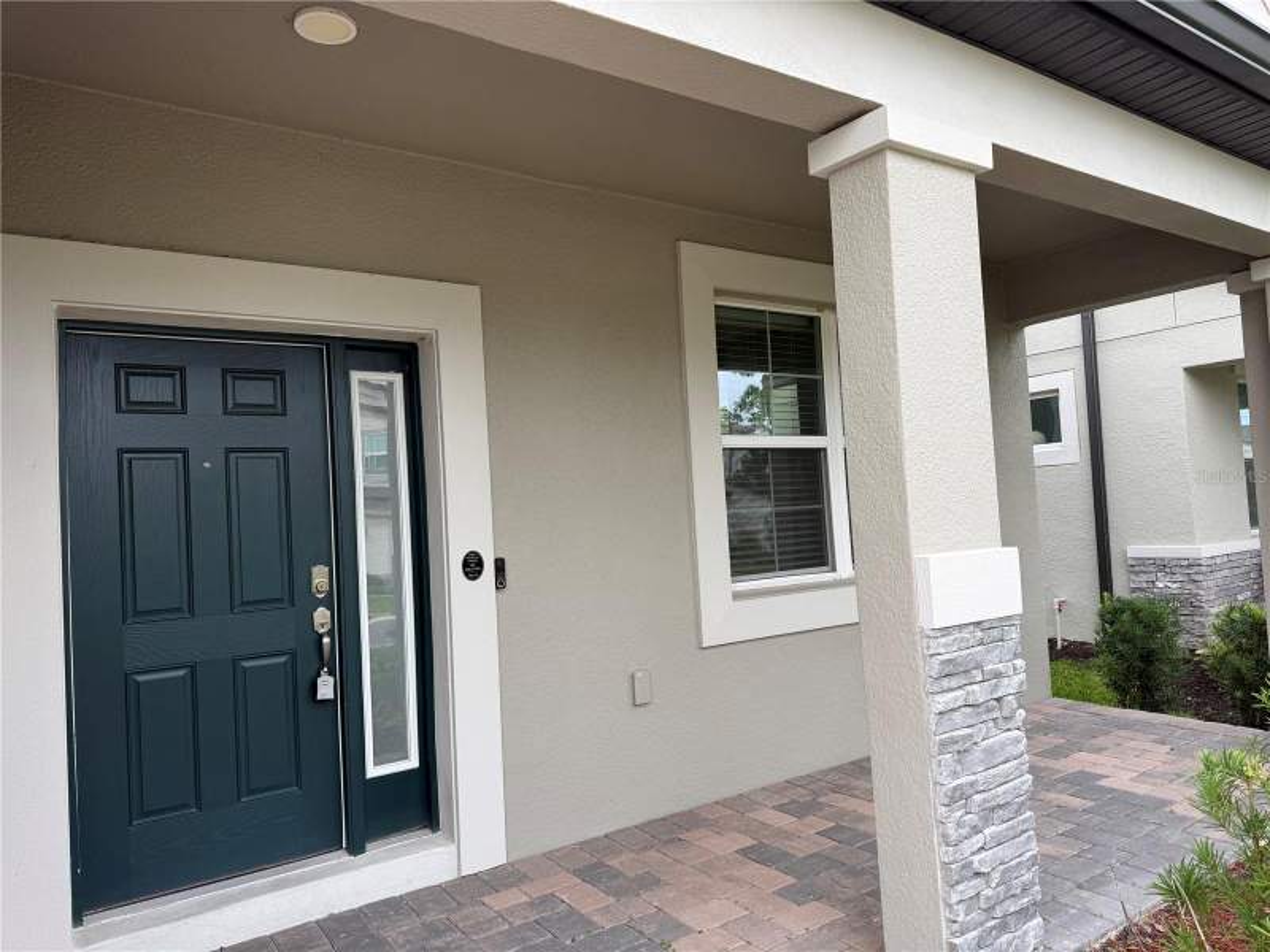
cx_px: 635
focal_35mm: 24
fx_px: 881
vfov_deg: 56.8
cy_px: 476
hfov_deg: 71.6
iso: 64
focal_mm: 6.76
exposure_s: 1/182
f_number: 1.78
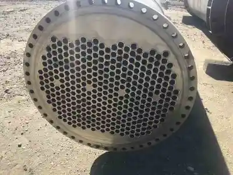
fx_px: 188
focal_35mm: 28
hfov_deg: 63.4
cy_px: 88
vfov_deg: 49.7
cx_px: 116
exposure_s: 1/1294
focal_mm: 3.99
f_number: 1.8
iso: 20
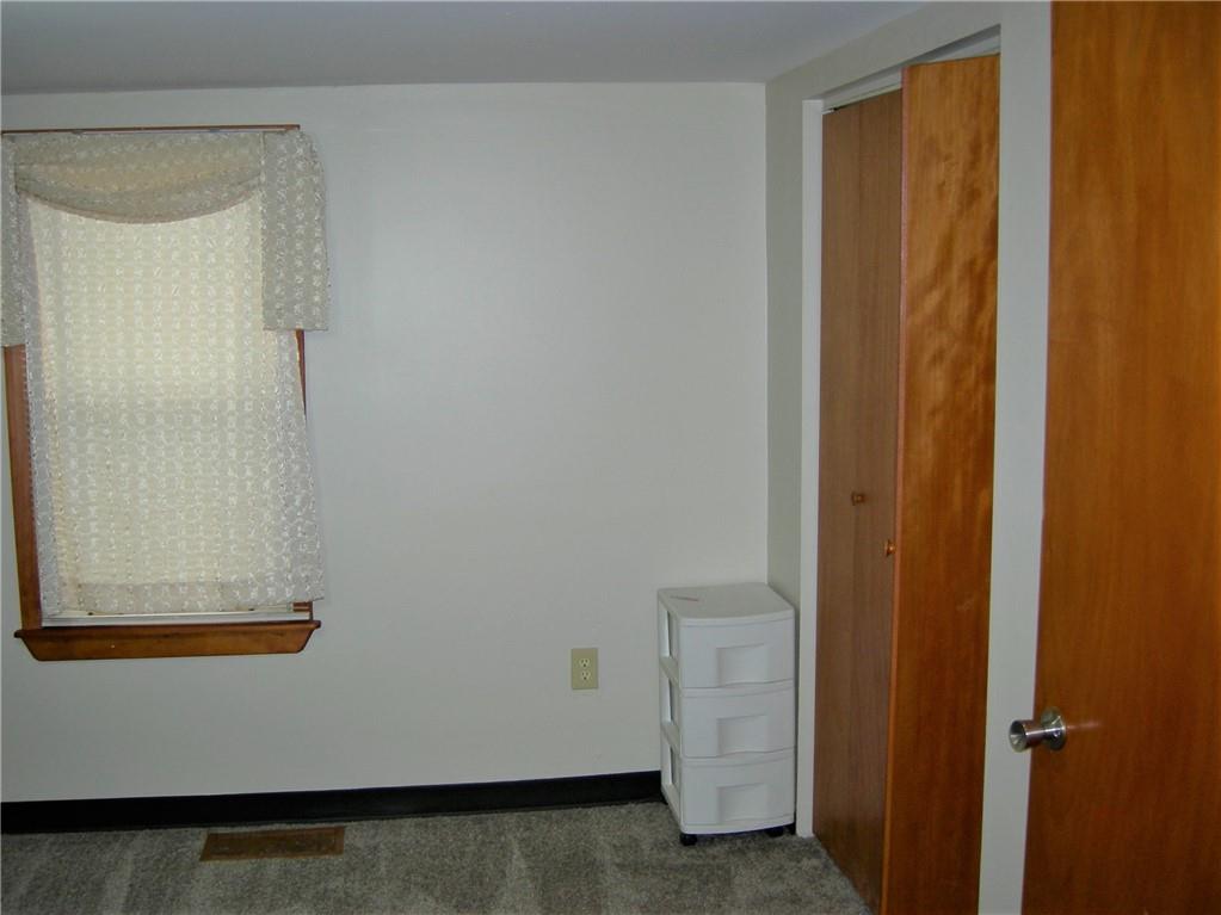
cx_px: 610
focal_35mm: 36
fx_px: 1270
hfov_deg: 51.4
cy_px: 458
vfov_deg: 39.6
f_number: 2.7
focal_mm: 7.5
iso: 64
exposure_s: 1/60.1
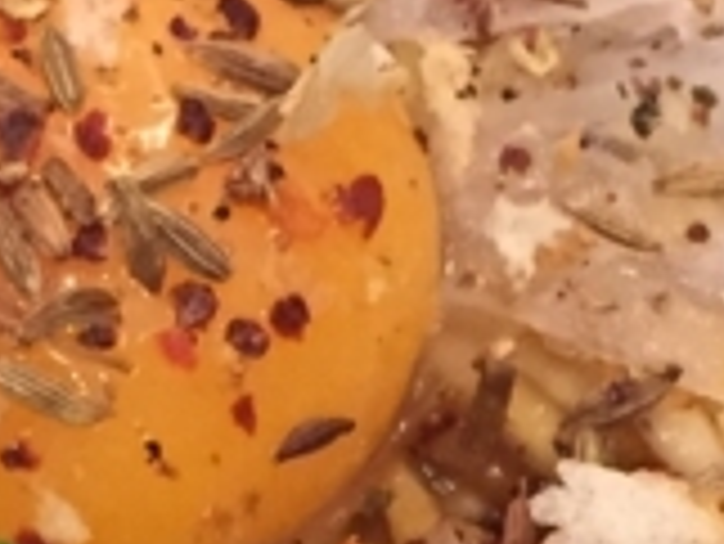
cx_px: 202
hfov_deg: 10.7
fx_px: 3851
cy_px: 706
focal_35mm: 184
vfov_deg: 8.0
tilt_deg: -56.9
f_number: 2.2
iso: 320
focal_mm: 4.15
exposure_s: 1/33
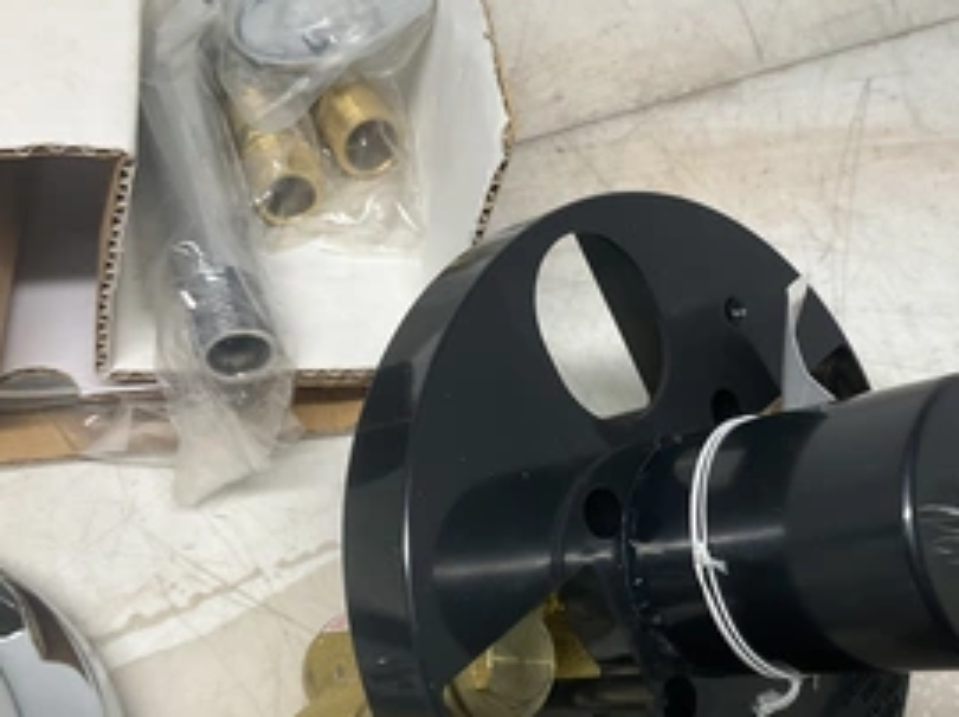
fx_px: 1190
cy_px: 515
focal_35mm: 43
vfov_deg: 33.1
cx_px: 597
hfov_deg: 43.6
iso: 50
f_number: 1.8
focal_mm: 3
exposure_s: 1/120
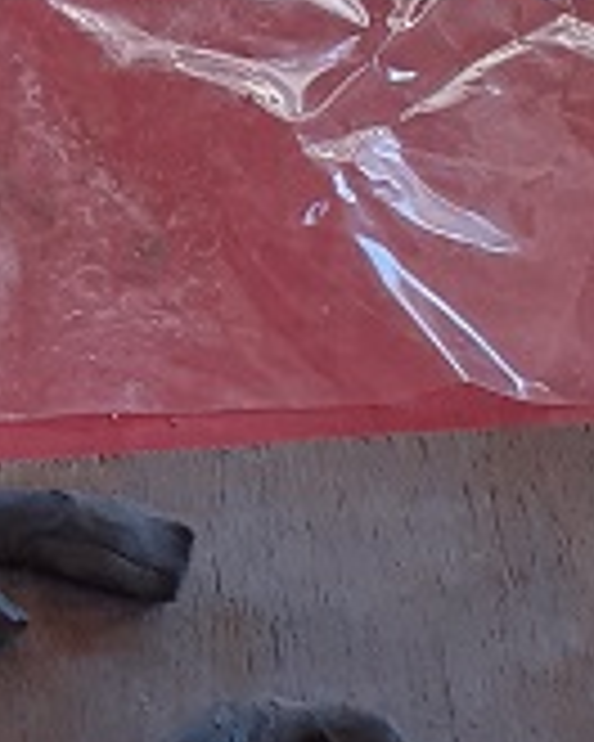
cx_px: 297
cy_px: -207
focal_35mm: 128
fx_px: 2813
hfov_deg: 12.1
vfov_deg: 14.4
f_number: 1.9
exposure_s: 1/100
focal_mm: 3.6
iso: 80
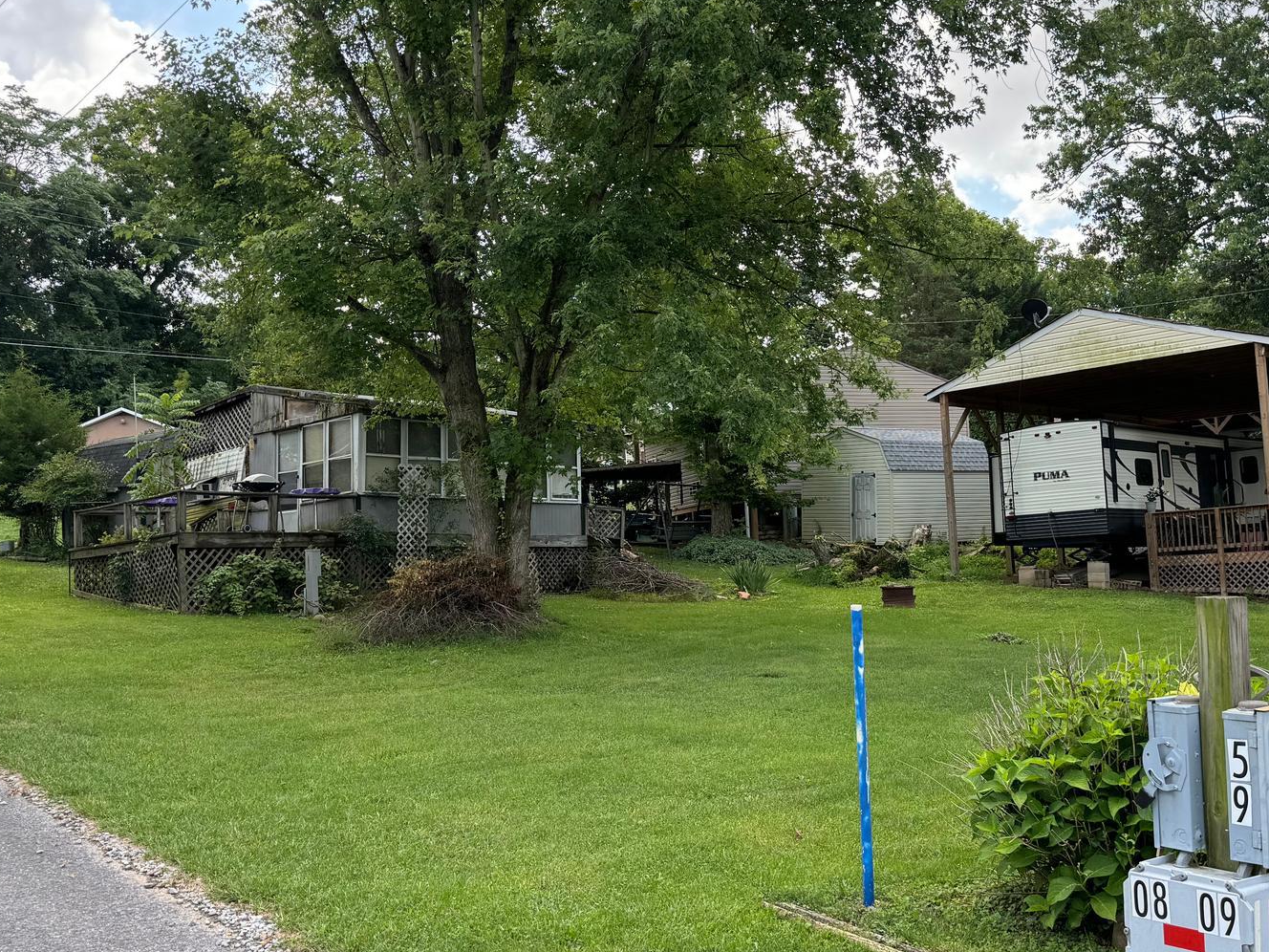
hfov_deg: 49.9
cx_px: 750
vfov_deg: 38.7
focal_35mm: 37
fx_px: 1356
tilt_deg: +5.0
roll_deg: +2.5
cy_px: 464
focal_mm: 6.76
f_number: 1.78
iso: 80
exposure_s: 1/723
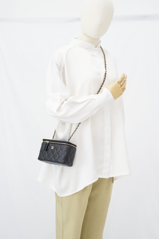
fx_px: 331
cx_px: 80
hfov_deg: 27.0
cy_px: 120
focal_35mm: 50
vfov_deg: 39.6
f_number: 6.3
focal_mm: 50
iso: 640
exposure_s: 1/8
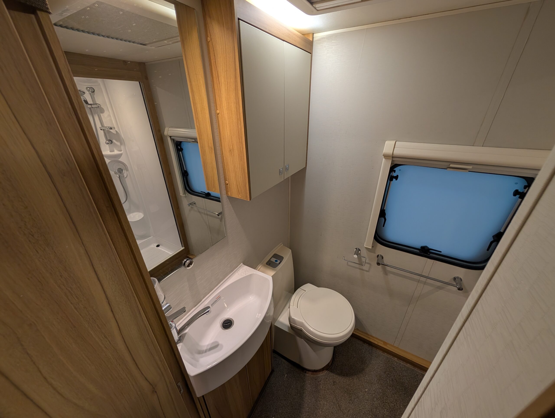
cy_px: 209
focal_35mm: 12
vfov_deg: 94.6
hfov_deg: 110.5
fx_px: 193
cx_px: 278
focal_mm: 2.02
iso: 59
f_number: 1.7
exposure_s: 1/33.3
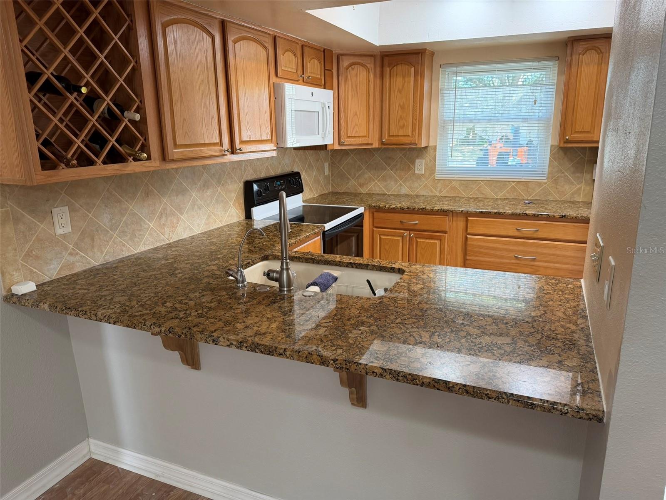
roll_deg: +0.9
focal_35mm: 24
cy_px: 250
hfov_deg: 71.6
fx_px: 462
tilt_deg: -14.8
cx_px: 333
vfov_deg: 56.8
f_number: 1.78
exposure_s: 1/120
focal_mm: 6.76
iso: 200
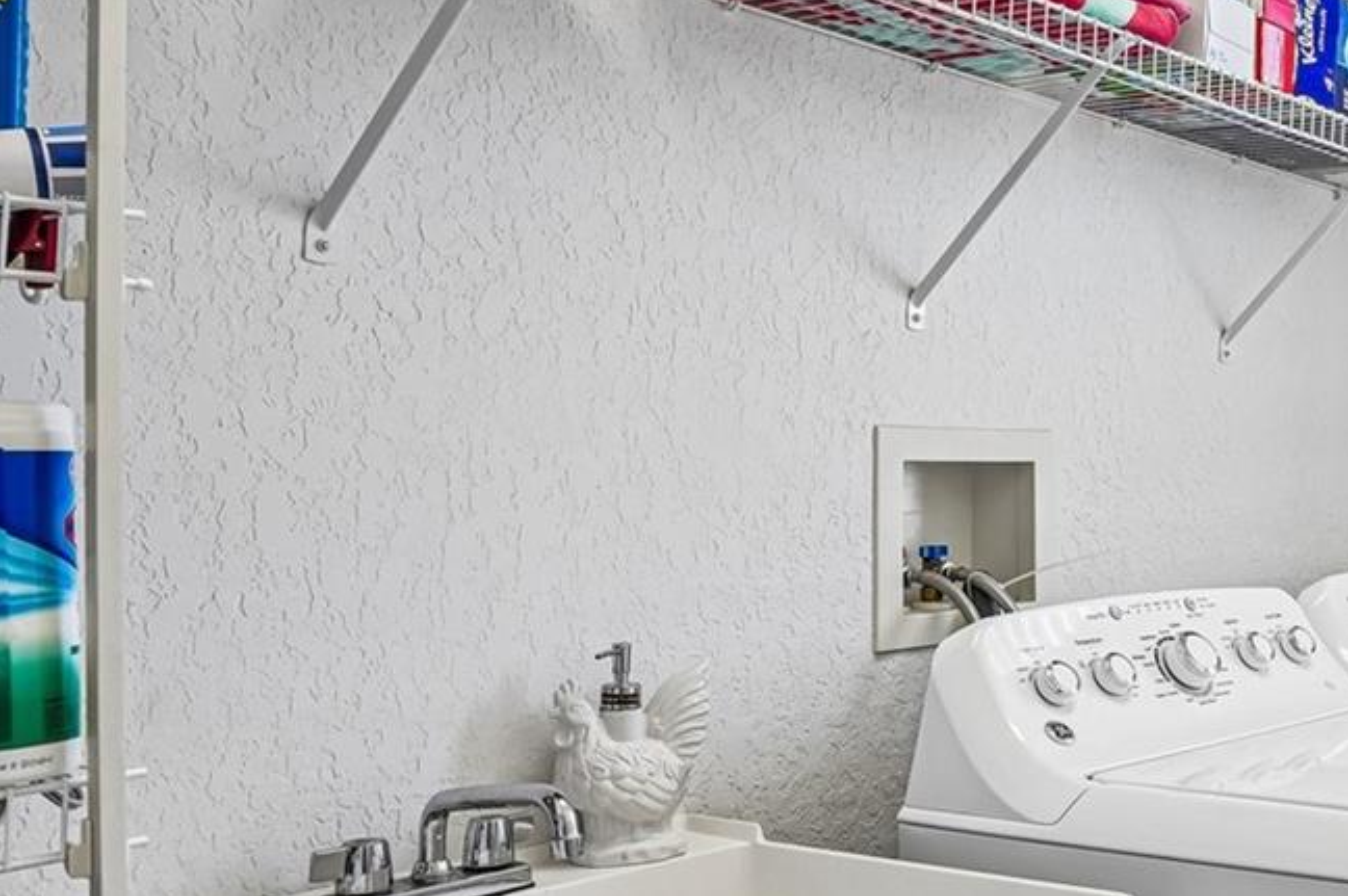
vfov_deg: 31.8
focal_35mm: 42
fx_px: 1571
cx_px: 1560
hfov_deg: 37.1
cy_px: 468
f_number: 8
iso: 250
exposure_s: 1/30
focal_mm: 17
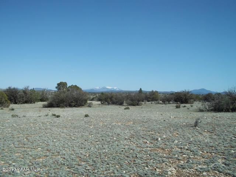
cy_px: 88
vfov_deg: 39.7
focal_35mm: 36
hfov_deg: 51.4
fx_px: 245
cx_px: 118
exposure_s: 1/320
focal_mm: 6.5
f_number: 8
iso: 80
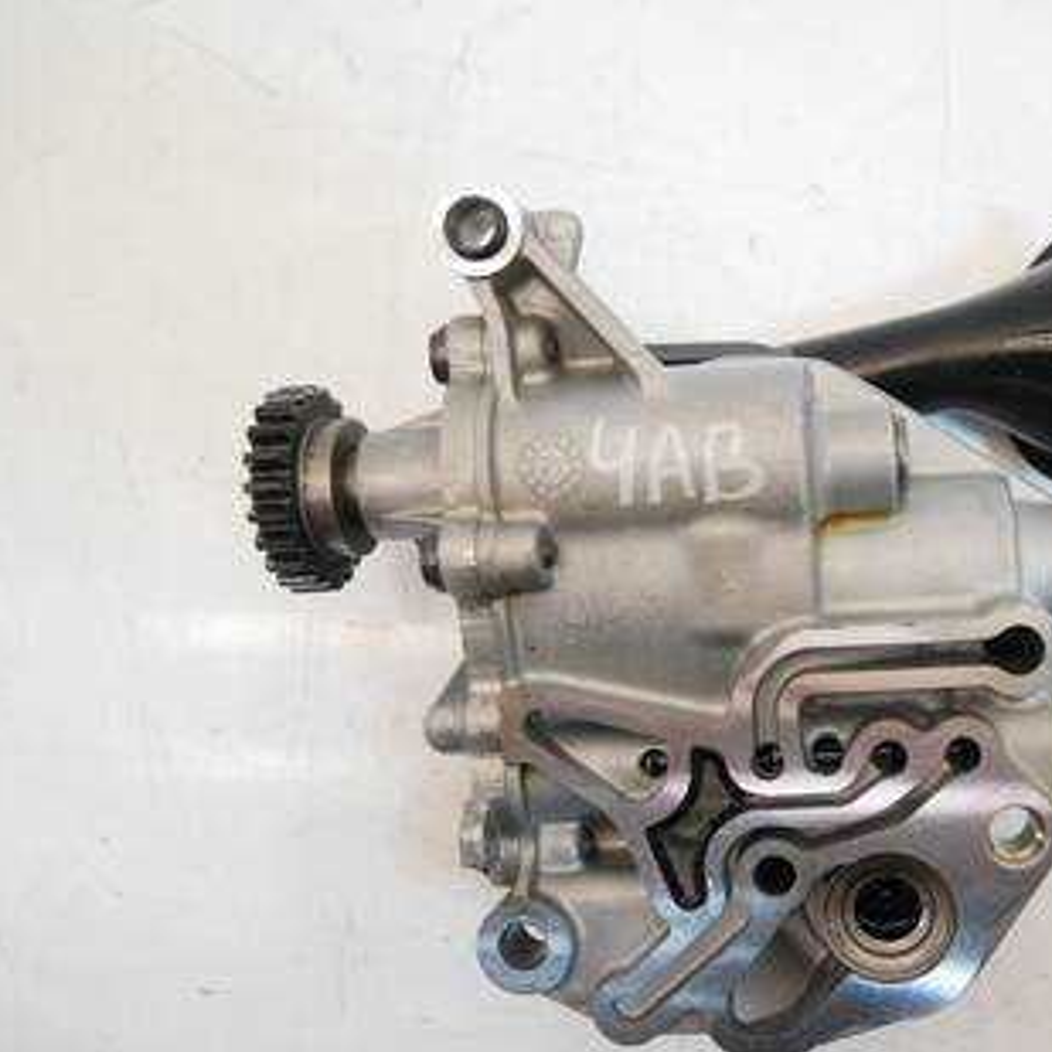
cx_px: 776
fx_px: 1135
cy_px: 606
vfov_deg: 49.6
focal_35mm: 33
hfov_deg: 48.0
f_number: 3.5
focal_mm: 12
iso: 250
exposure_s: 1/60
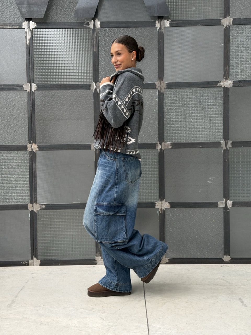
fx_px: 464
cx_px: 126
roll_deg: +0.5
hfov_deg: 30.3
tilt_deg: -1.2
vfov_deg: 39.7
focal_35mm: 48
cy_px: 168
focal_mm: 6.76
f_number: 1.78
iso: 250
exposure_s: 1/51
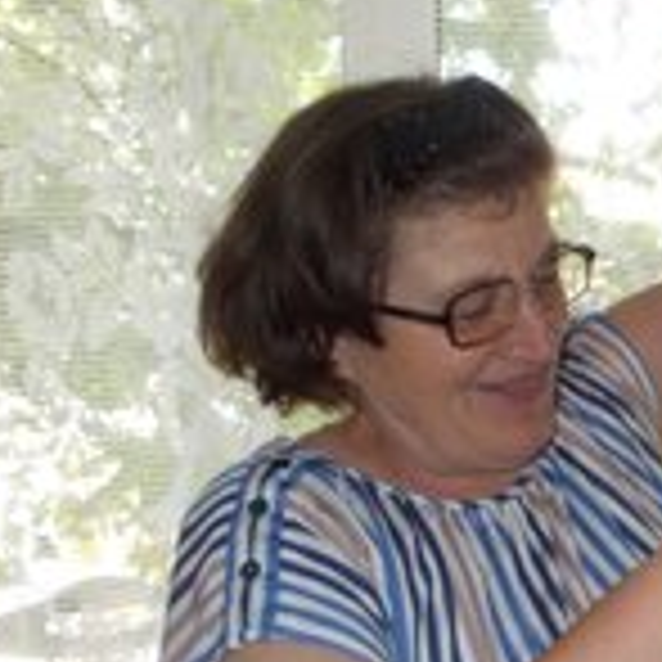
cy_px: 412
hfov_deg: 27.5
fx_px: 1277
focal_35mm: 59
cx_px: 653
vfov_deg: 29.0
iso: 200
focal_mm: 4
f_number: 2.7
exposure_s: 1/25
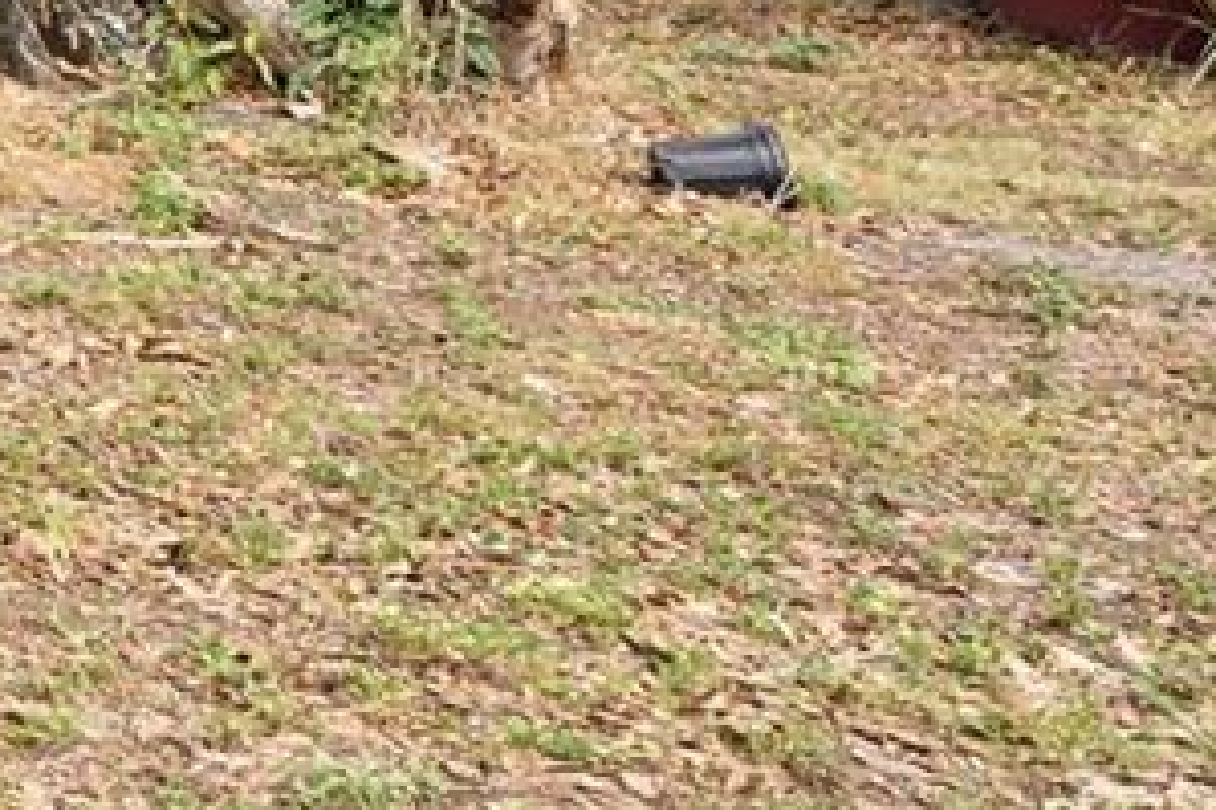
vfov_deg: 15.9
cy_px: -395
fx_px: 2658
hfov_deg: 14.7
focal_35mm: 79
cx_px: -1769
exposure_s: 1/30
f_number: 9
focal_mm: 14.7
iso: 100
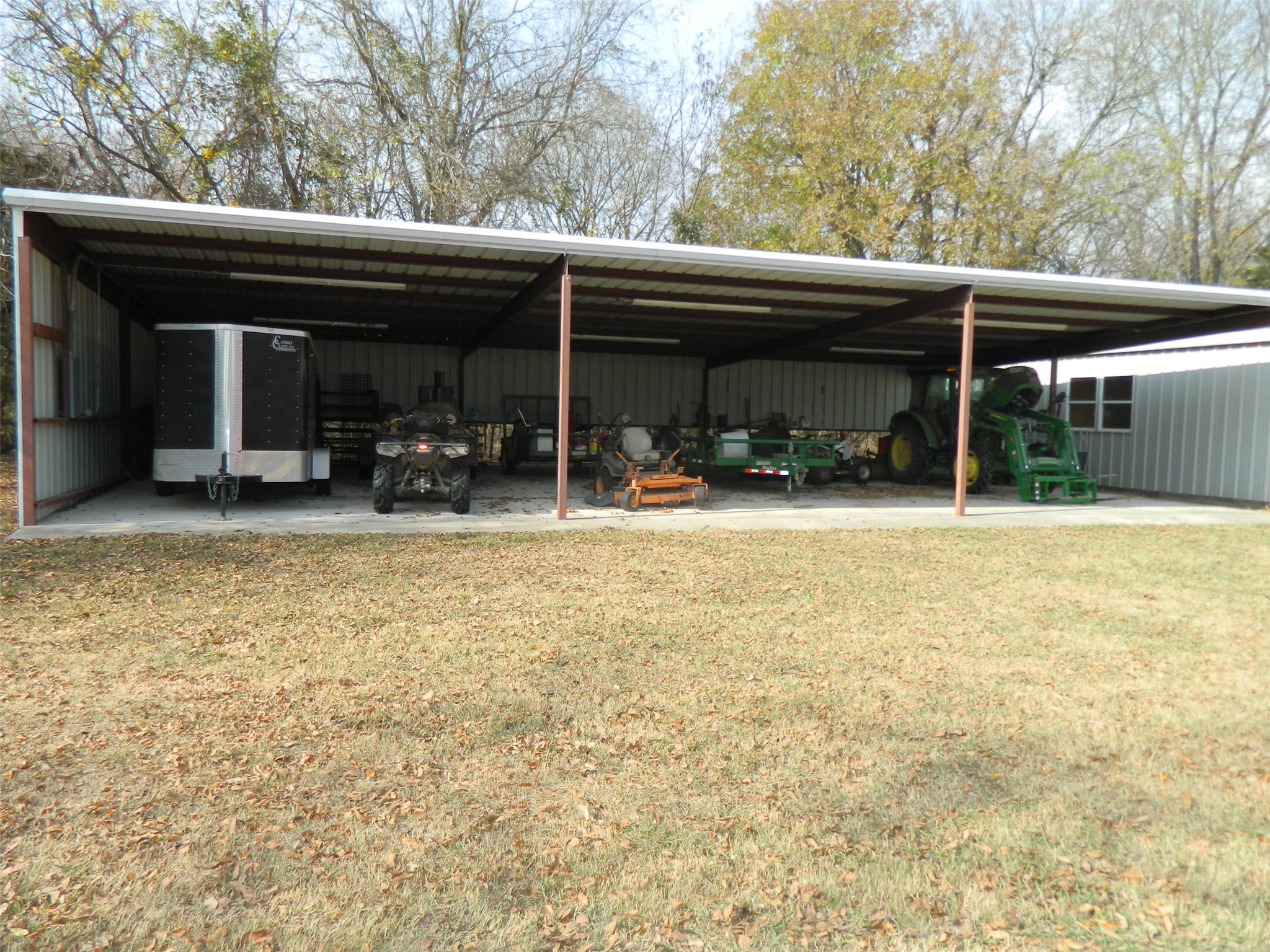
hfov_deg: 69.4
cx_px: 635
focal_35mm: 25
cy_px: 476
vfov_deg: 54.9
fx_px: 917
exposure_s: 1/500
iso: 110
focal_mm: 4.5
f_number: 3.1
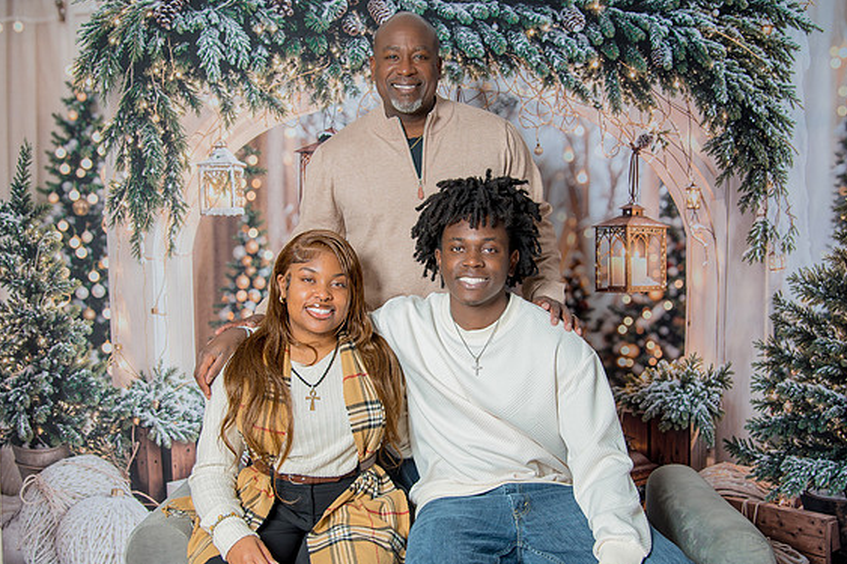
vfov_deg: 35.0
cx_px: 418
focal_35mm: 38
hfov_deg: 50.7
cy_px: 298
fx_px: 894
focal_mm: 34
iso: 100
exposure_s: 1/200
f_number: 4
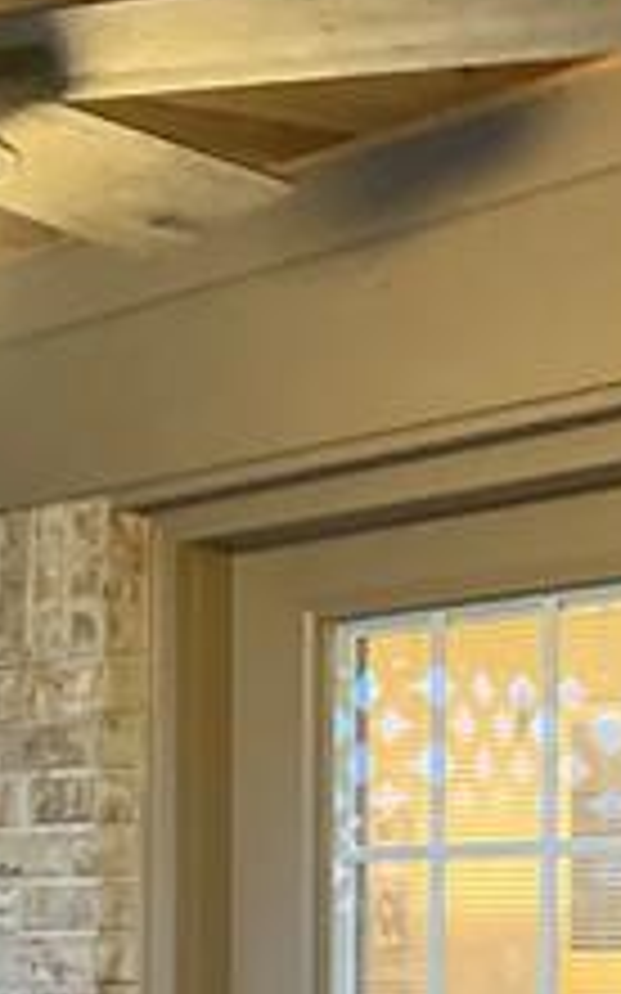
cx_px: -544
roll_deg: +0.8
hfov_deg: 11.6
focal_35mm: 103
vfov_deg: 19.4
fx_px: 2791
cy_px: 1079
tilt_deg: -2.0
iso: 640
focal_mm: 3.99
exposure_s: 1/30
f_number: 1.8
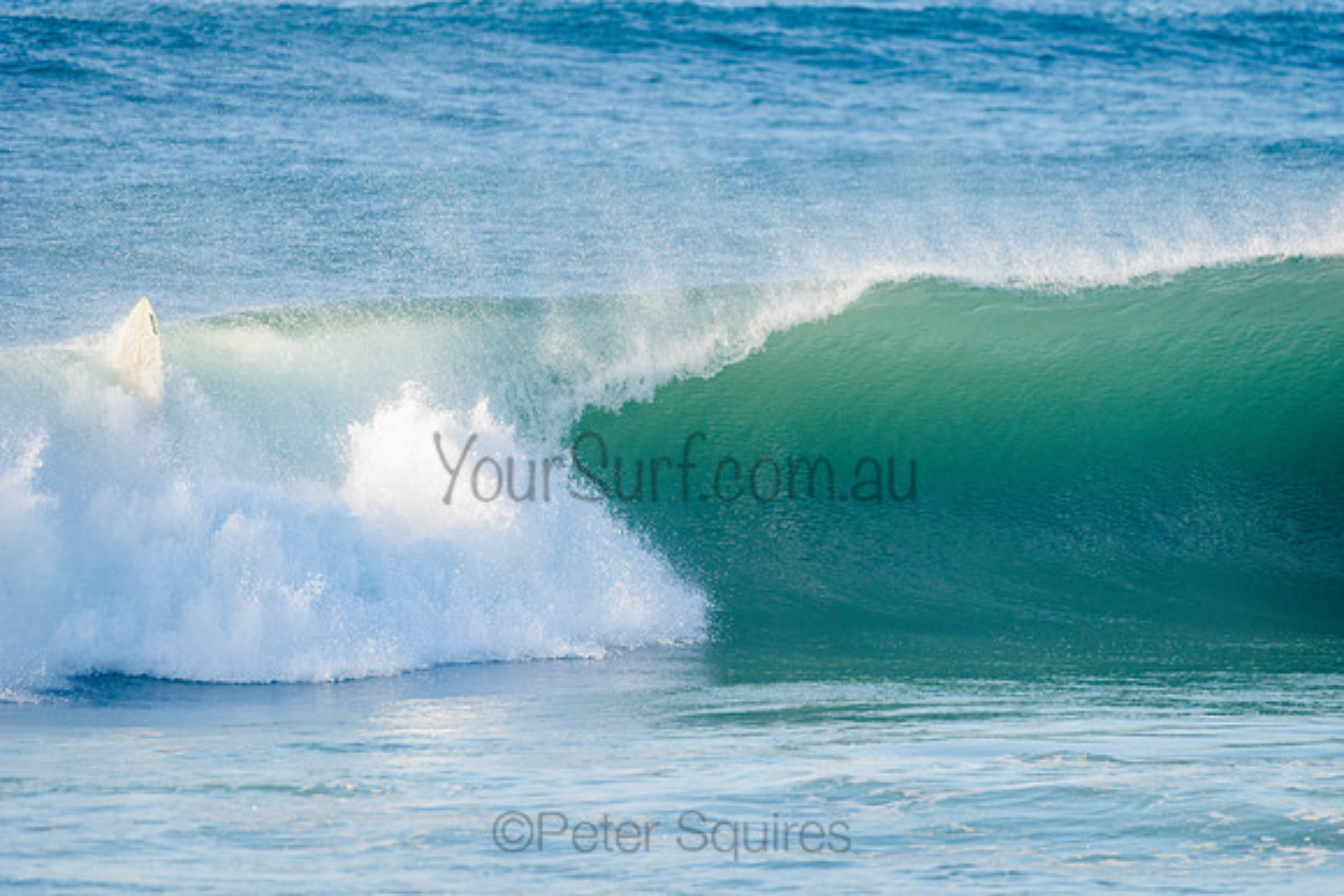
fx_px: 18670
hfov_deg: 4.1
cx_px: 672
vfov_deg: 2.8
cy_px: 448
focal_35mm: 500
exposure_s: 1/1600
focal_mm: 500
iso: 320
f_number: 5.6
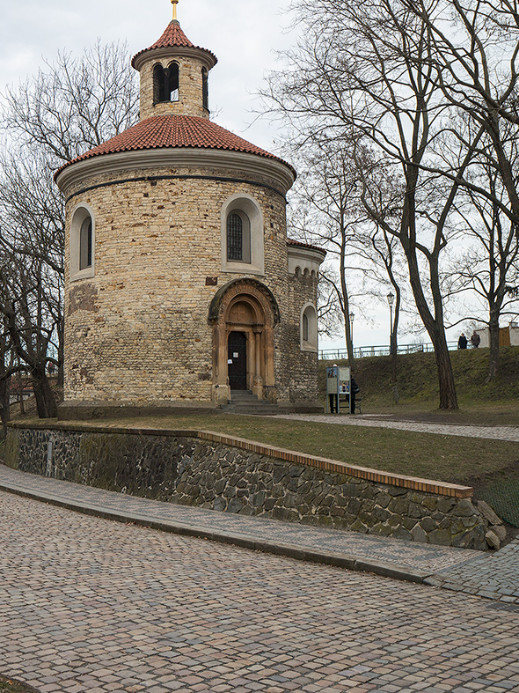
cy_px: 343
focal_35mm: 44
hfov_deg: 32.3
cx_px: 130
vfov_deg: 43.0
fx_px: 880
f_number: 13
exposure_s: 1/40
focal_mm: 30
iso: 250
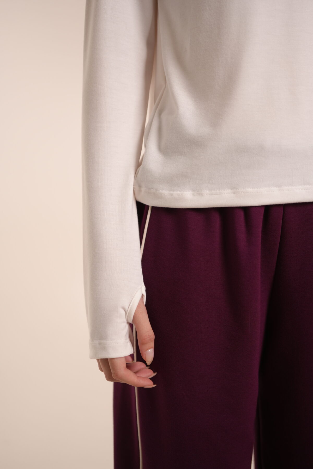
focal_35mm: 50
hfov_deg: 27.0
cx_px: 156
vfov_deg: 39.6
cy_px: 234
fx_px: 652
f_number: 2.8
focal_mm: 50
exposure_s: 1/125
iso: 400
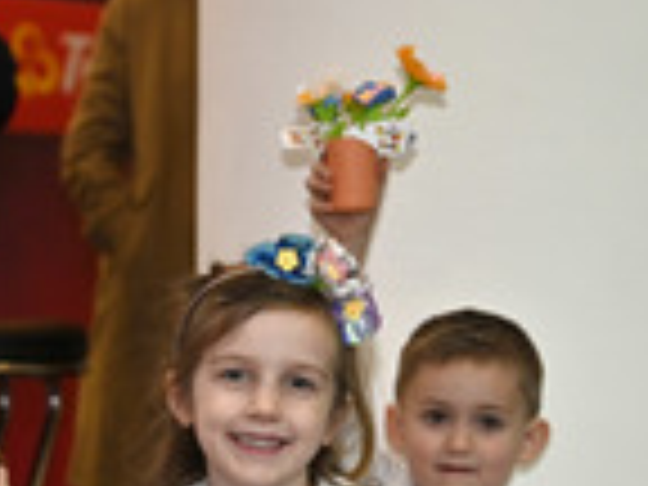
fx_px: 2808
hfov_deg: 12.8
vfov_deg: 9.7
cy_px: 594
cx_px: -164
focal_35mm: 150
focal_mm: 50
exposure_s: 1/200
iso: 250
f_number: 2.8
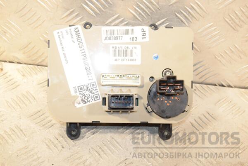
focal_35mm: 75
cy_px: 83
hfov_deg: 27.0
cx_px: 124
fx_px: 517
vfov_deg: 18.2
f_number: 6.3
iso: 1600
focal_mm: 50
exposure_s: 1/200
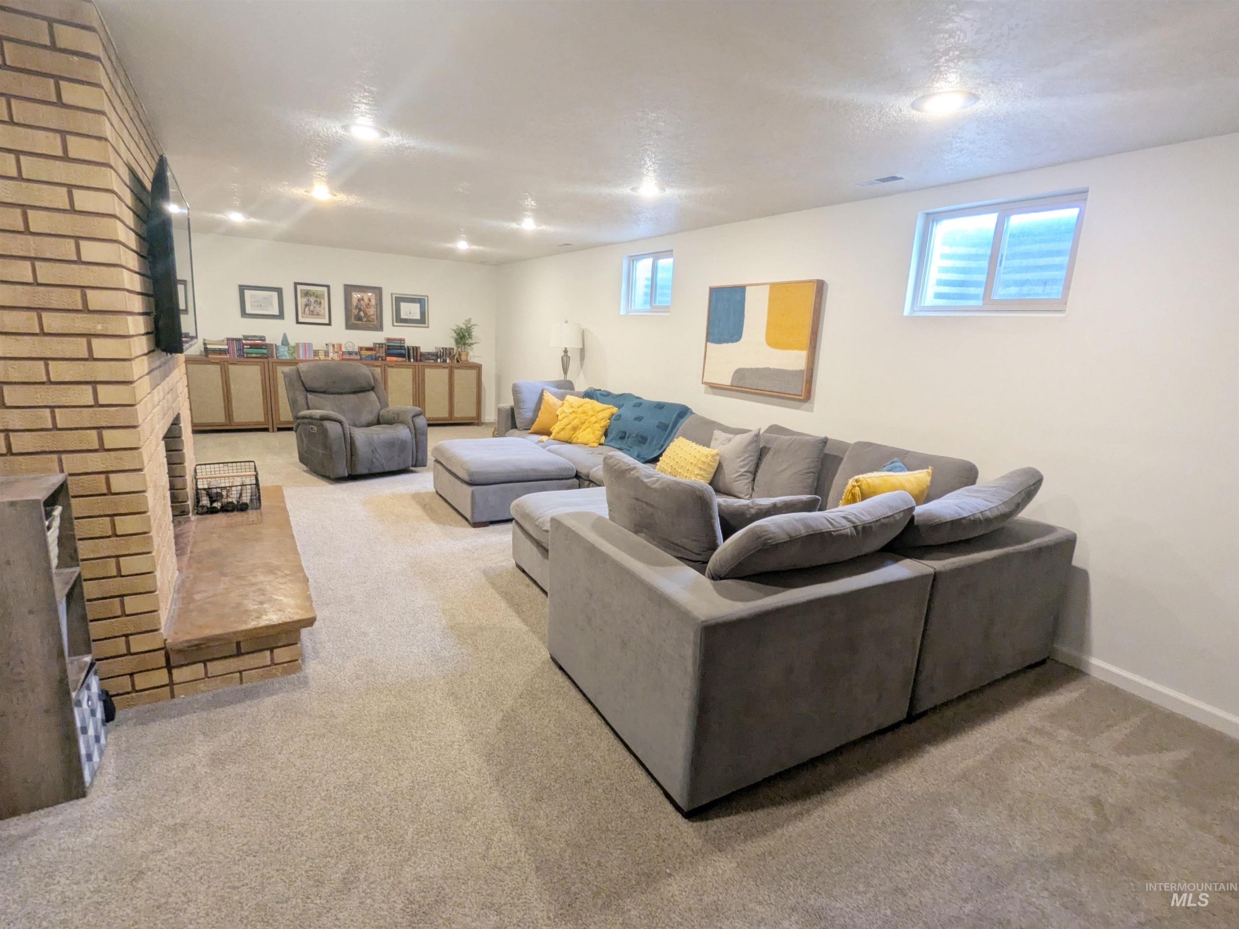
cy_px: 464
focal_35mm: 16
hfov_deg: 94.5
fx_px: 573
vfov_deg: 78.1
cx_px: 620
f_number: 2.2
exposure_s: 1/40
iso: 164
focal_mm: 2.35
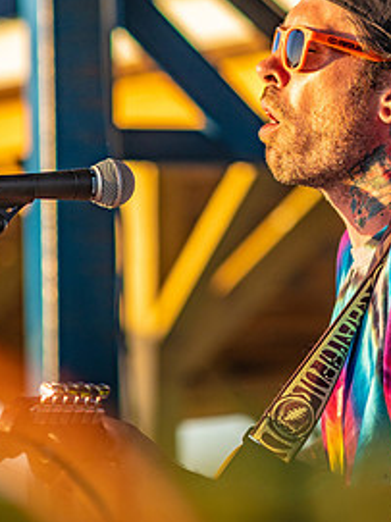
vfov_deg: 5.9
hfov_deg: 4.4
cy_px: 91
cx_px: 214
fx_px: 5049
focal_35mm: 335
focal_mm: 210
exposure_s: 1/400
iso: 500
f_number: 5.6
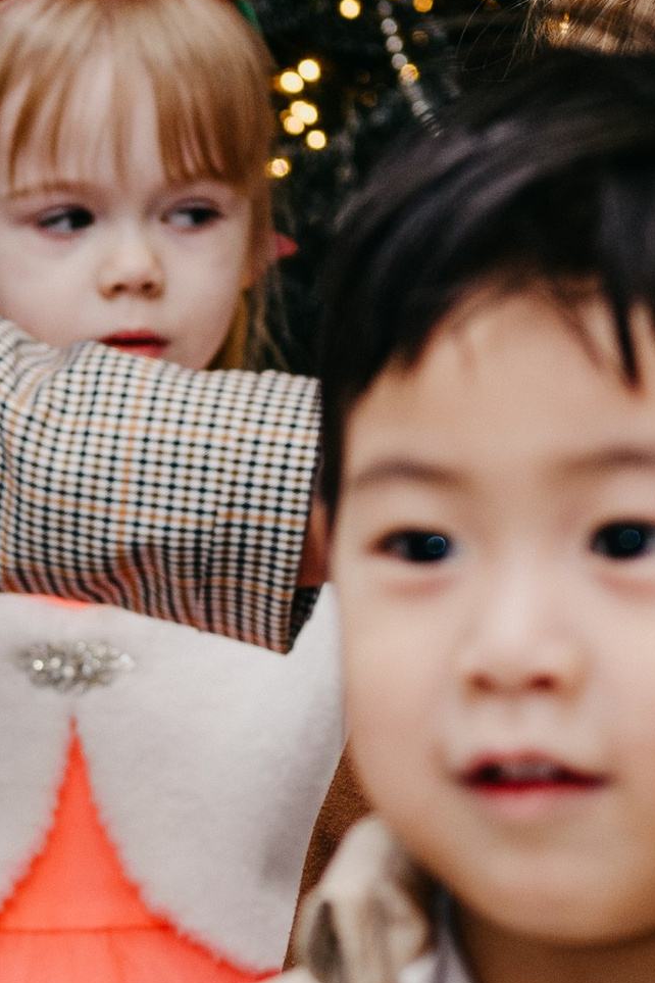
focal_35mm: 279
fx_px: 7614
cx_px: -426
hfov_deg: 4.9
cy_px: 973
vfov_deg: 7.4
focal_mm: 70
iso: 320
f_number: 4.5
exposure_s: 1/160
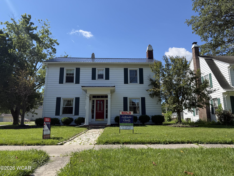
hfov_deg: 71.6
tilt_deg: +11.0
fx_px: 162
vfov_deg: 56.8
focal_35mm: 24
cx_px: 117
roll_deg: +0.5
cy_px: 88
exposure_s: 1/3425
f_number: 1.78
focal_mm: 6.76
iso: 80
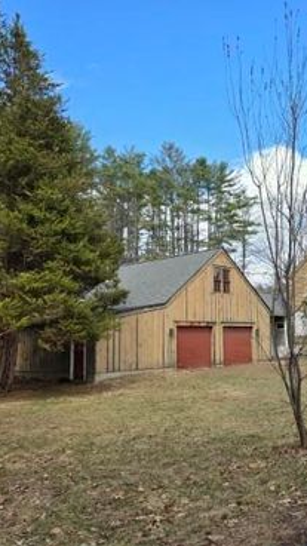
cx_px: 225
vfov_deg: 58.0
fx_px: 492
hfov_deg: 34.0
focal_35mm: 34
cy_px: 275
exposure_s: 1/3084
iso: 80
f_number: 1.7
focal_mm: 6.3
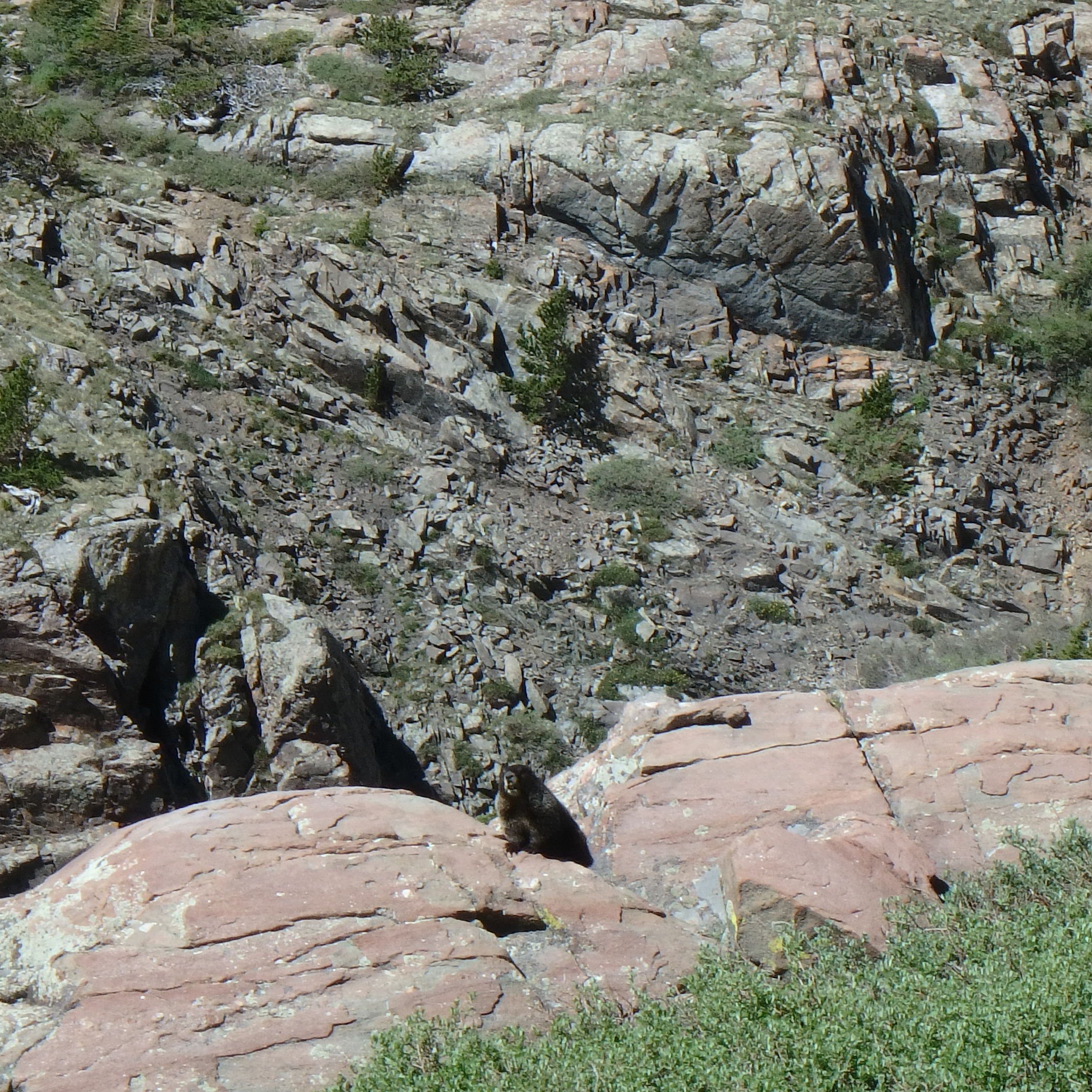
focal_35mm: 194
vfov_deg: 9.0
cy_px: 331
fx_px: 6924
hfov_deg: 9.0
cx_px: 676
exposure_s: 1/500
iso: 125
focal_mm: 18.7
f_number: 5.7
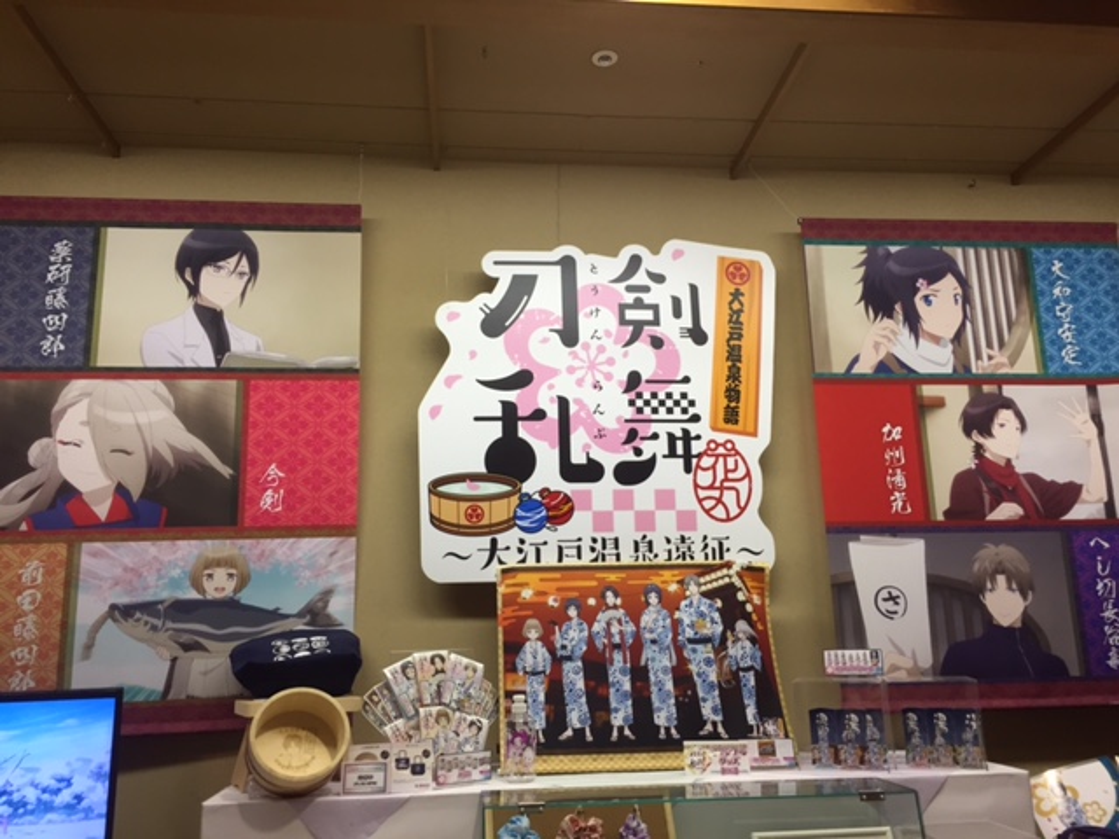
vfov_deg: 48.2
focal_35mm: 29
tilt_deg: +13.1
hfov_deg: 61.7
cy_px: 420
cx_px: 560
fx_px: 937
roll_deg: +1.8
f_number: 2.2
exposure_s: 1/33
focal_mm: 4.15
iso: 50
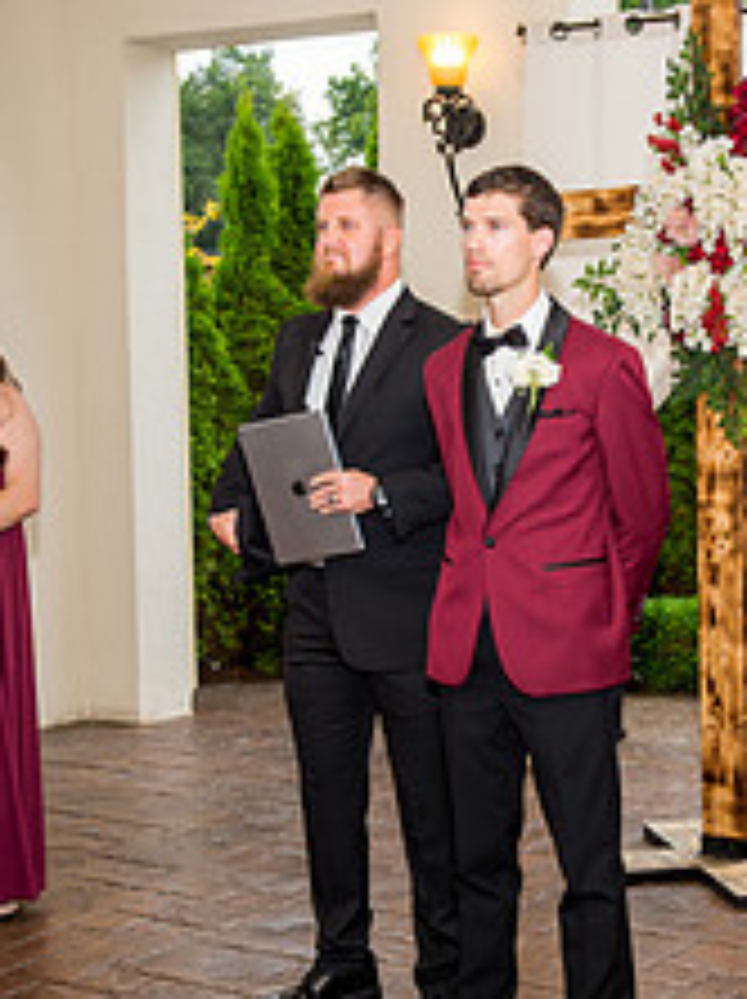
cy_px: 572
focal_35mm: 74
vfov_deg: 26.3
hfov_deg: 19.8
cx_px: 520
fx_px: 2133
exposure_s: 1/90
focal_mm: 38
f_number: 4
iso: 400
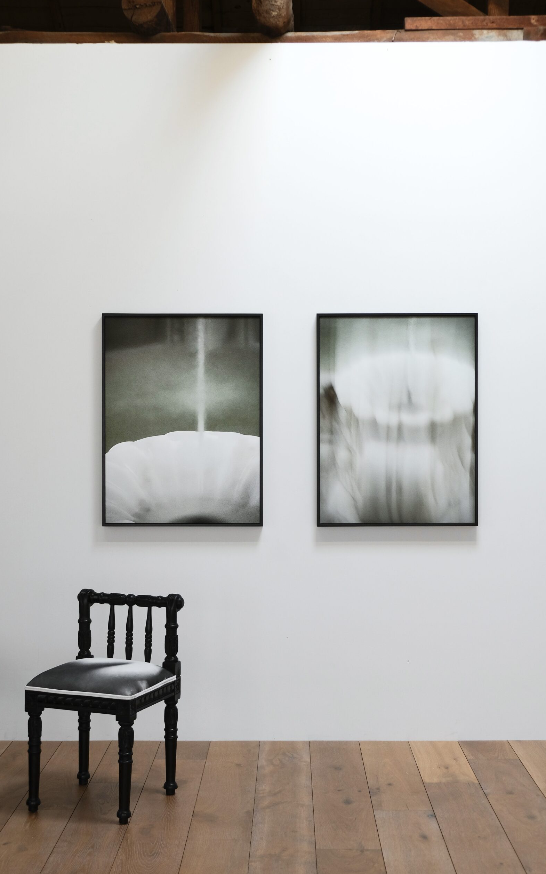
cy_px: 431
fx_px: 1286
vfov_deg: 37.5
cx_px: 285
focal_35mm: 54
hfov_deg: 24.0
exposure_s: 1/60
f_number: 5
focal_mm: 34.5
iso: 640
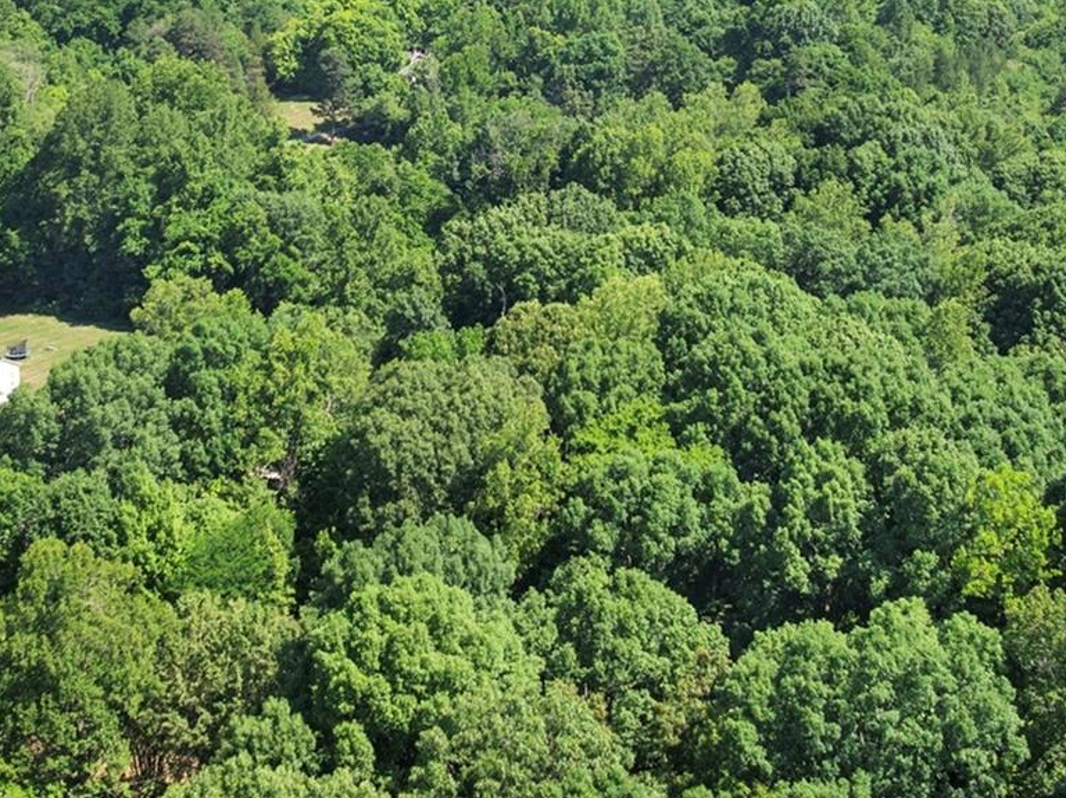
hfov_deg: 30.3
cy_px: 84
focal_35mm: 64
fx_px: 1970
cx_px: 507
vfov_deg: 22.4
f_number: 2.8
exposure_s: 1/1000
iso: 100
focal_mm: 12.29
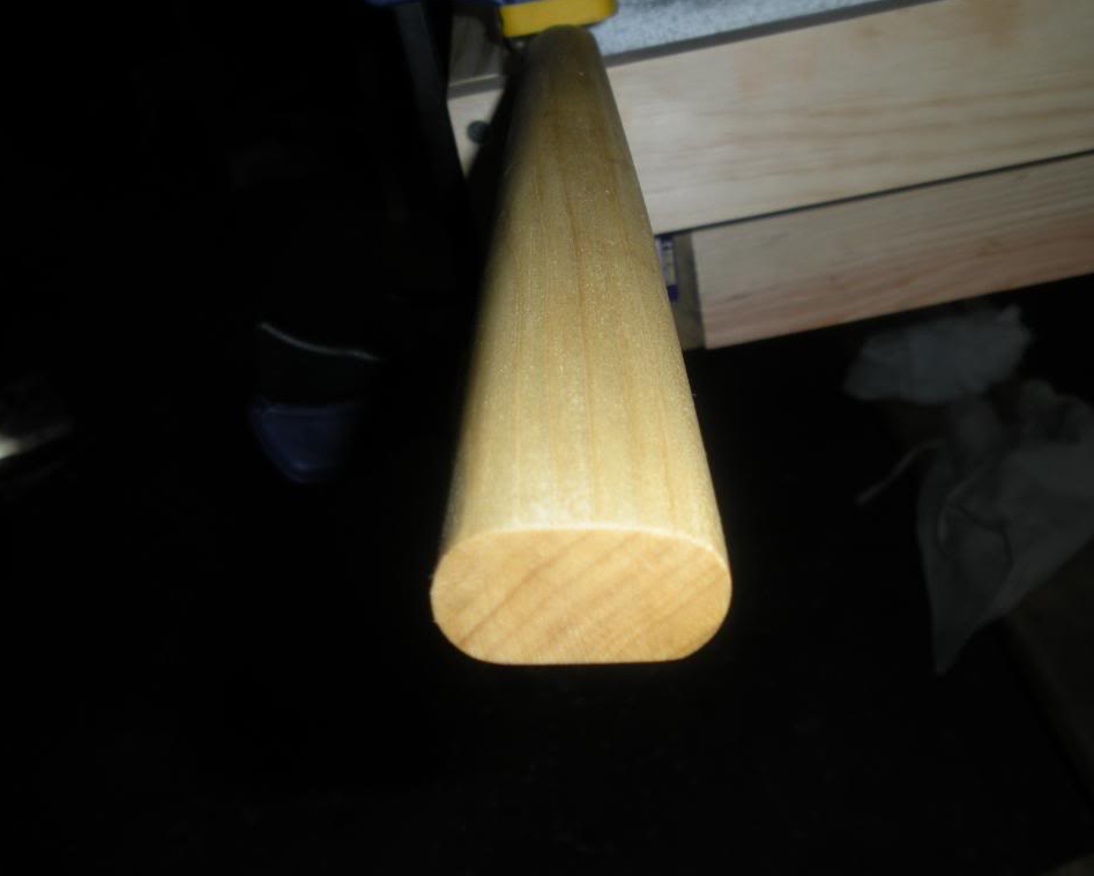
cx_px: 586
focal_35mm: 38
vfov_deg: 39.2
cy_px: 441
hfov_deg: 47.9
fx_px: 1231
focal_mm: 6.3
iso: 64
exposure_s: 1/60
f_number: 3.5
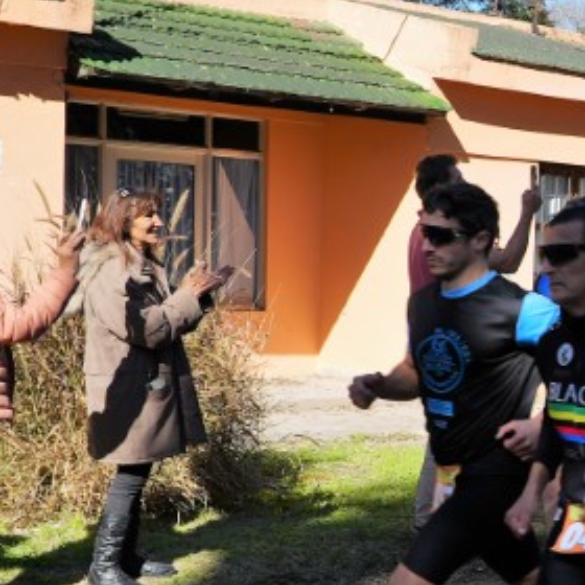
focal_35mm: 76
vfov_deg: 22.7
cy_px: 360
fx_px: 1453
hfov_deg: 19.6
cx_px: 889
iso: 100
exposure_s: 1/400
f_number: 5
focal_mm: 18
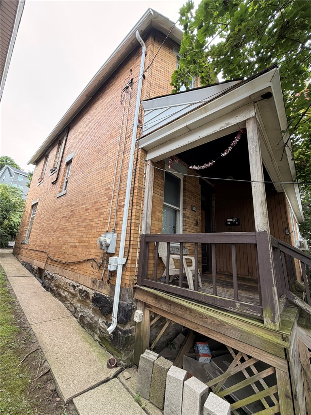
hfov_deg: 85.7
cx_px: 156
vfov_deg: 102.1
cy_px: 208
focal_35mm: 14
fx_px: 168
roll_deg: -3.8
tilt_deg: +15.3
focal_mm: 2.22
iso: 50
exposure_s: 1/121
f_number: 2.2
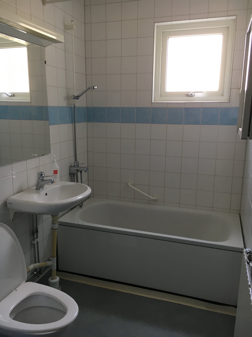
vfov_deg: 61.7
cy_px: 168
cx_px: 126
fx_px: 281
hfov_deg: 48.2
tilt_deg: -10.3
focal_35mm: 29
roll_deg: +0.3
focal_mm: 4.15
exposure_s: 1/33
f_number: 2.2
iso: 80
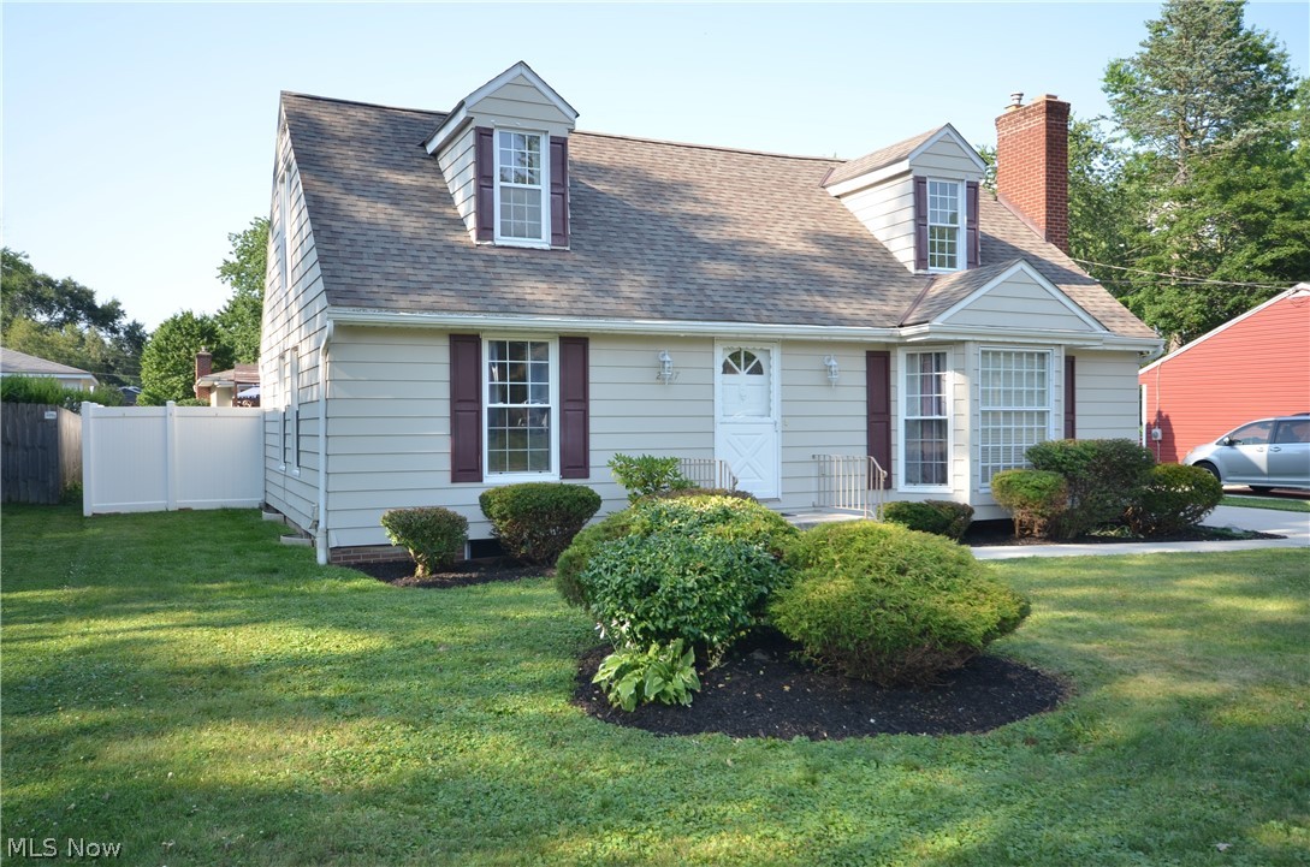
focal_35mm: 30
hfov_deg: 62.0
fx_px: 1089
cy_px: 434
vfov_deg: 43.4
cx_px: 655
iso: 200
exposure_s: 1/160
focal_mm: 20
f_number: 6.3
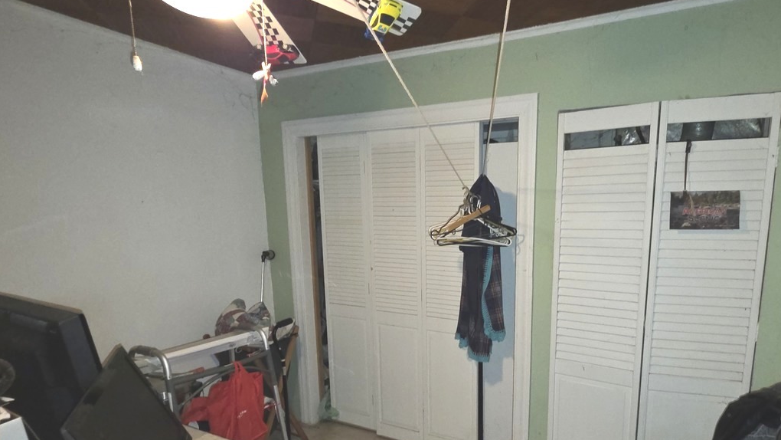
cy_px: 286
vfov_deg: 55.0
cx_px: 463
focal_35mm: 20
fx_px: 414
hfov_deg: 85.7
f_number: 1.9
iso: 250
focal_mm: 2.2
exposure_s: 1/40
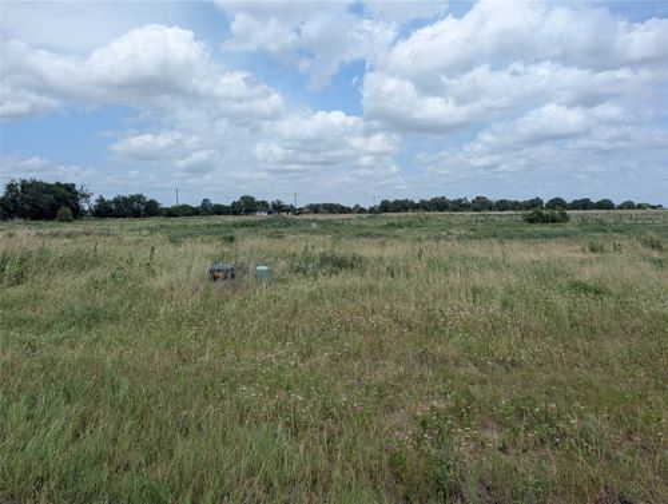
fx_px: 464
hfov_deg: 71.5
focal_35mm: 24
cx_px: 334
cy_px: 252
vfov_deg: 57.0
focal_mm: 6.9
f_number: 1.68
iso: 23
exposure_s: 1/1548
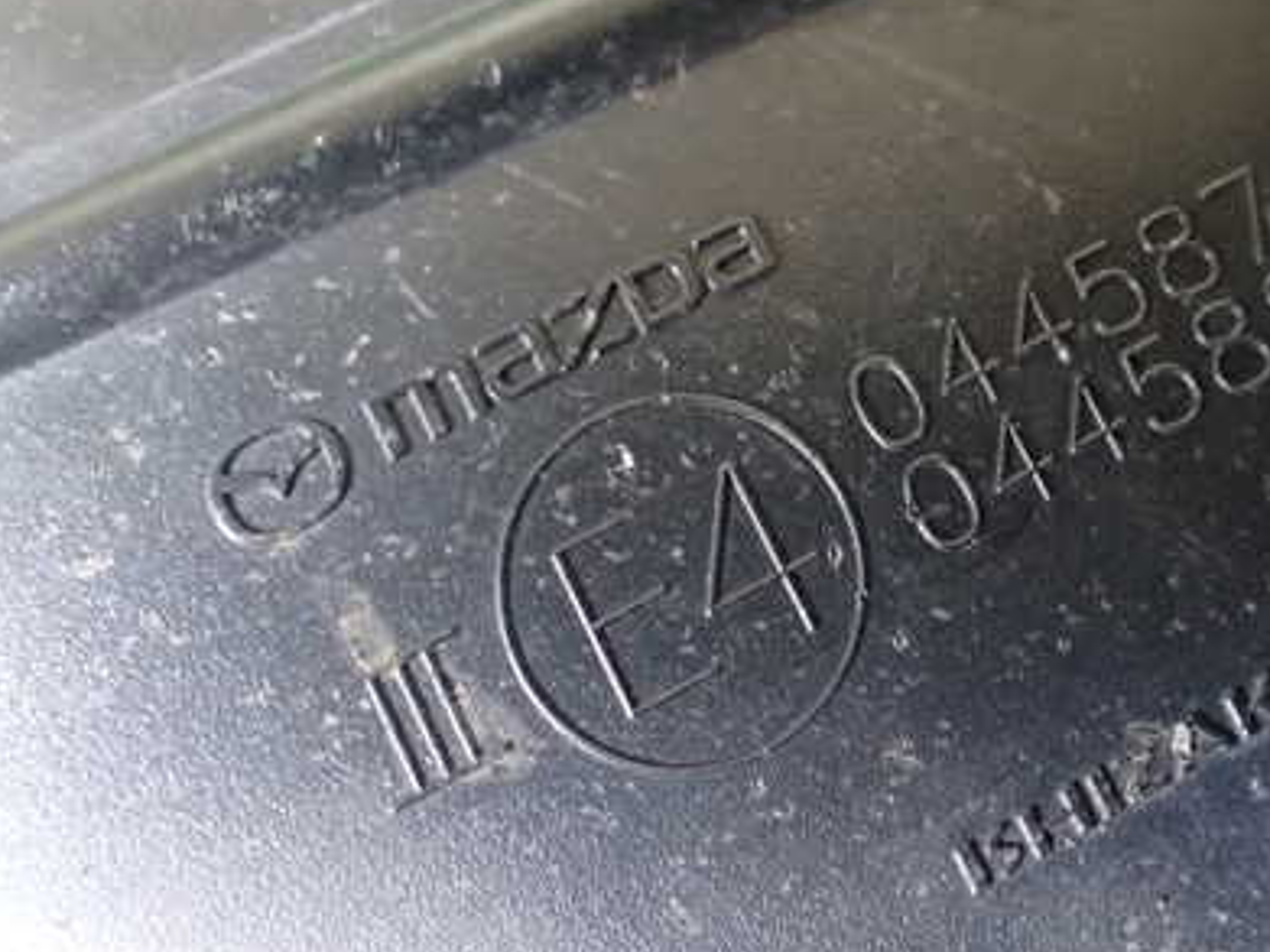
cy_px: 348
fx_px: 1687
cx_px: 750
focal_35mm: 46
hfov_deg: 41.1
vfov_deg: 31.3
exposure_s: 1/30
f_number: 2.3
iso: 1250
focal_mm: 5.4
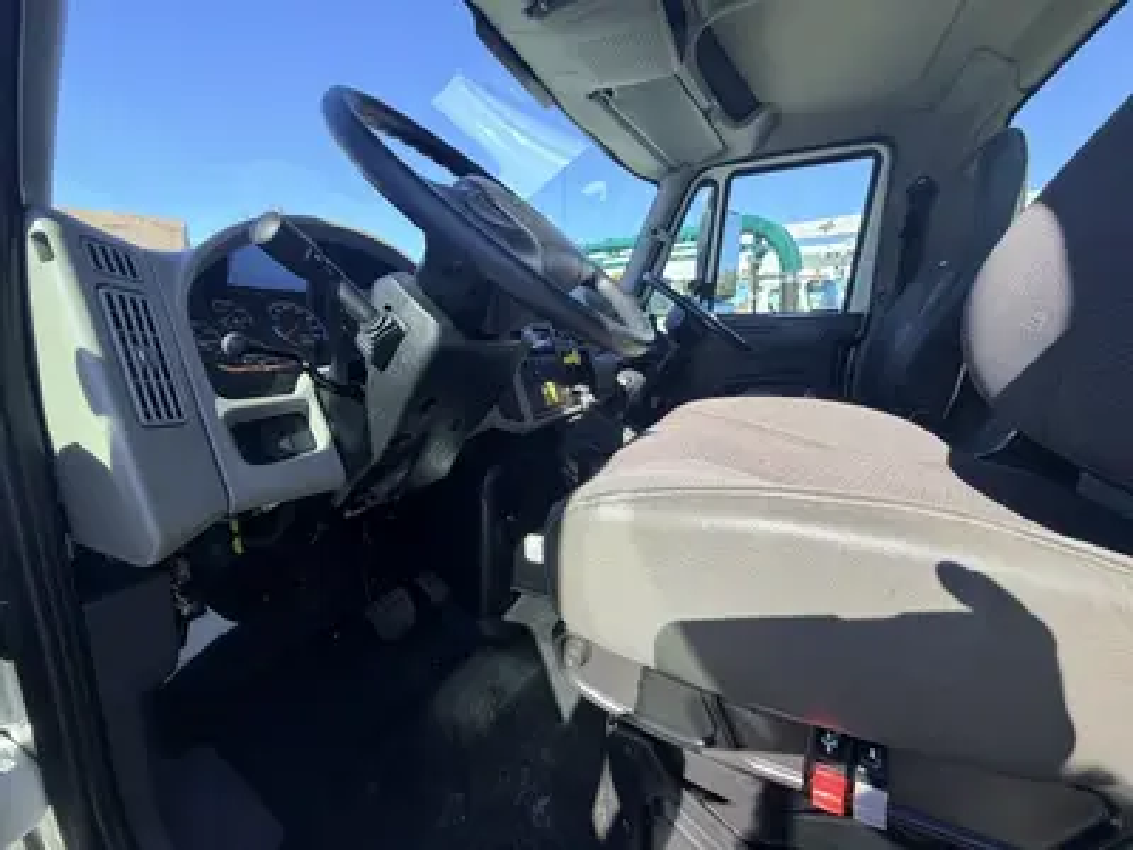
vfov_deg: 85.7
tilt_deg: -12.6
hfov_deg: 102.1
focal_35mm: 14
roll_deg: -1.5
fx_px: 458
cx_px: 566
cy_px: 425
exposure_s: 1/502
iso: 50
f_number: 2.2
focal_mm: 2.22
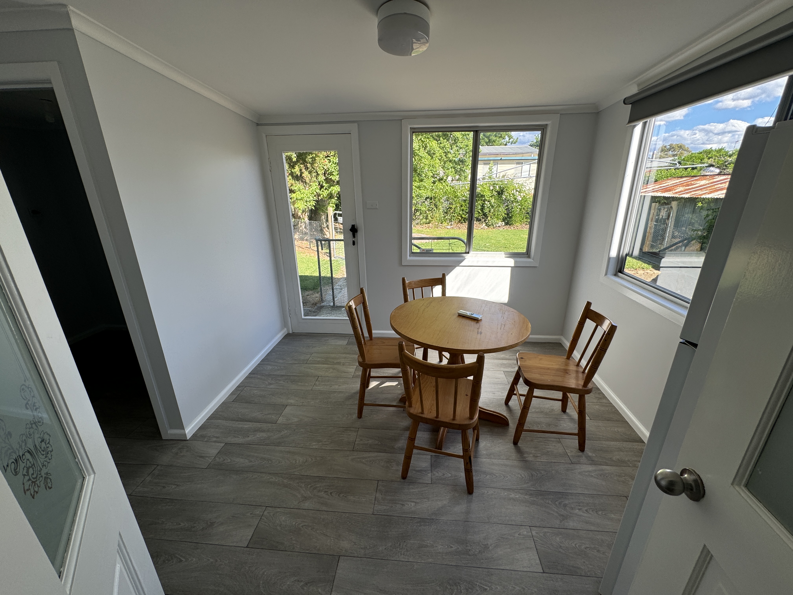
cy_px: 298
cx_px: 396
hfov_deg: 102.1
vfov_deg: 85.7
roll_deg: +1.0
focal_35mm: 14
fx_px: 321
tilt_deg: -18.2
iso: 40
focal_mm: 2.22
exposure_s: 1/299
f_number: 2.2
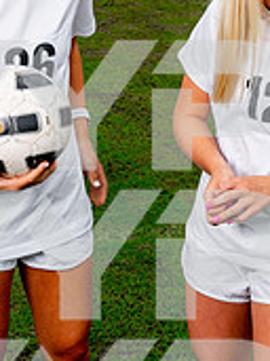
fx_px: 1031
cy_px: 255
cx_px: 132
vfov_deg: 19.7
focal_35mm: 99
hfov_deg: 14.9
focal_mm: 39
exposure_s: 1/125
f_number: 8
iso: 160
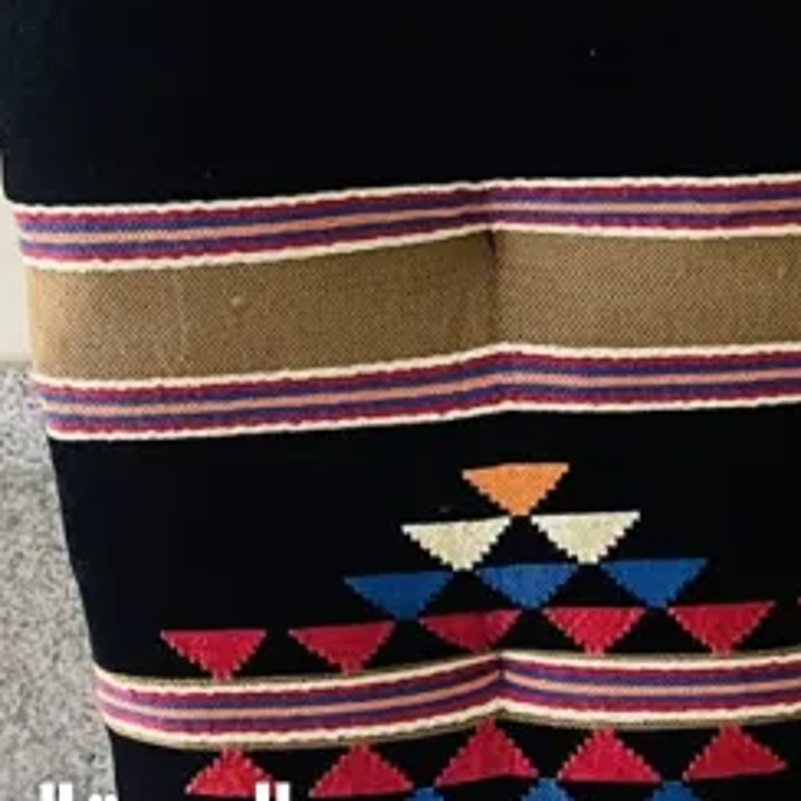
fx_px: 1518
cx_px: 785
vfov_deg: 29.5
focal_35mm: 58
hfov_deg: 27.9
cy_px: 309
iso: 640
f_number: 1.6
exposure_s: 1/32
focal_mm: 5.1
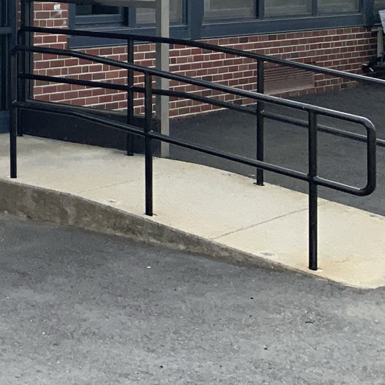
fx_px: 1195
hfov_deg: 15.7
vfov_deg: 17.2
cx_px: -299
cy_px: -120
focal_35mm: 95
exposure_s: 1/1279
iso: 16
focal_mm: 3
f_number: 1.8
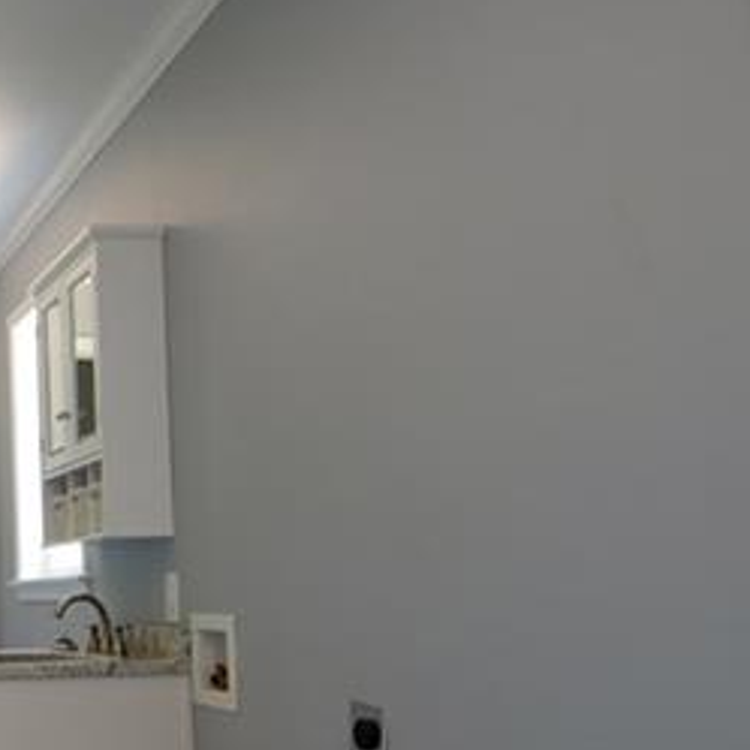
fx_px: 1201
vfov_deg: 34.2
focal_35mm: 49
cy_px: 527
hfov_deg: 28.7
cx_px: -211
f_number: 7.1
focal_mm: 14
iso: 200
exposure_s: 1/8
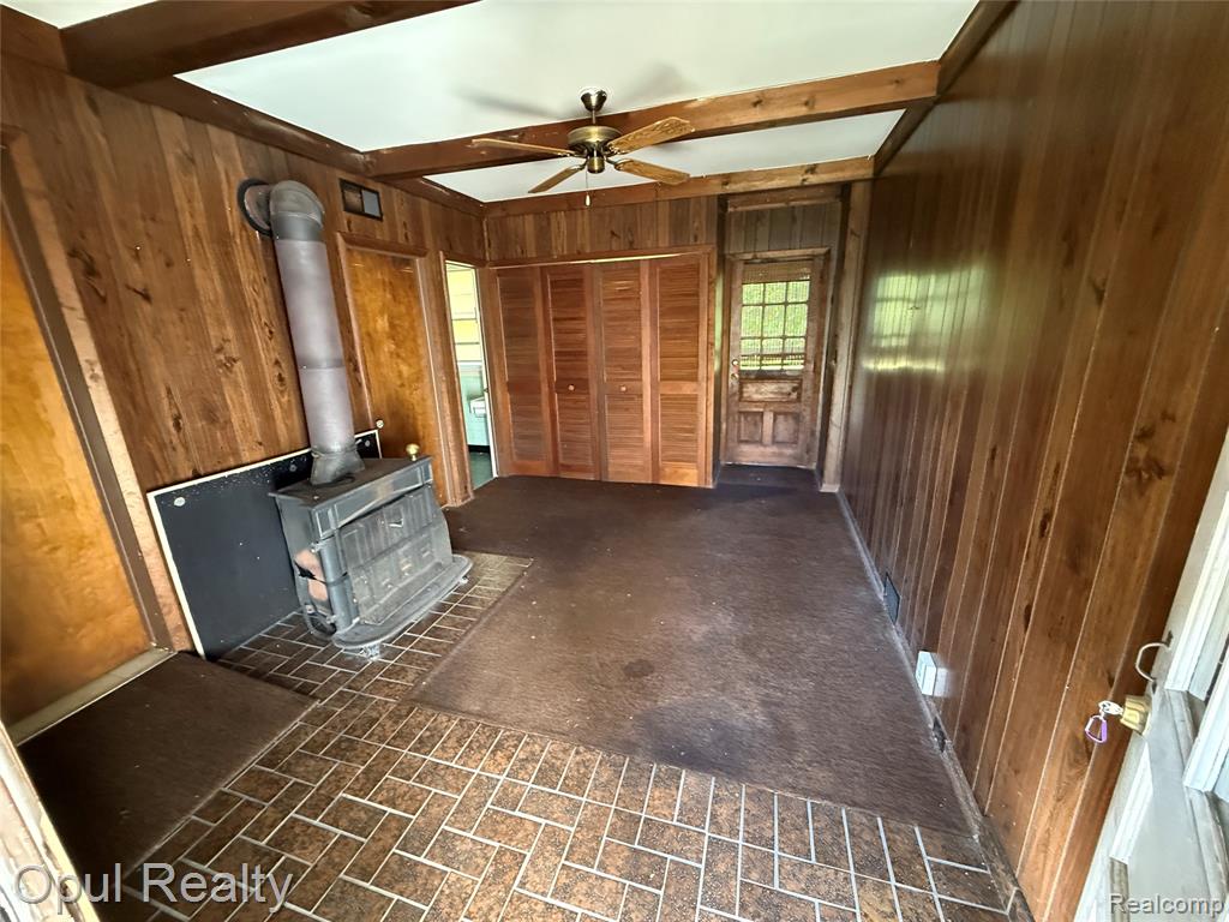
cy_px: 461
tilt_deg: -15.7
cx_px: 614
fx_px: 497
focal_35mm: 14
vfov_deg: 85.7
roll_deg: +1.6
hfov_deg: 102.1
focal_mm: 2.22
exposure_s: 1/45
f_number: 2.2
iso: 1250
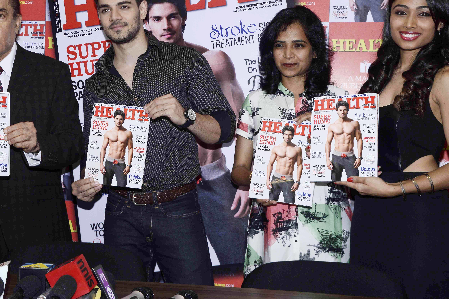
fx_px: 910
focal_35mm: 73
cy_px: 114
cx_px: 175
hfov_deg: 27.7
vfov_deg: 18.6
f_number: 7.1
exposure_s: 1/160
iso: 400
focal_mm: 38
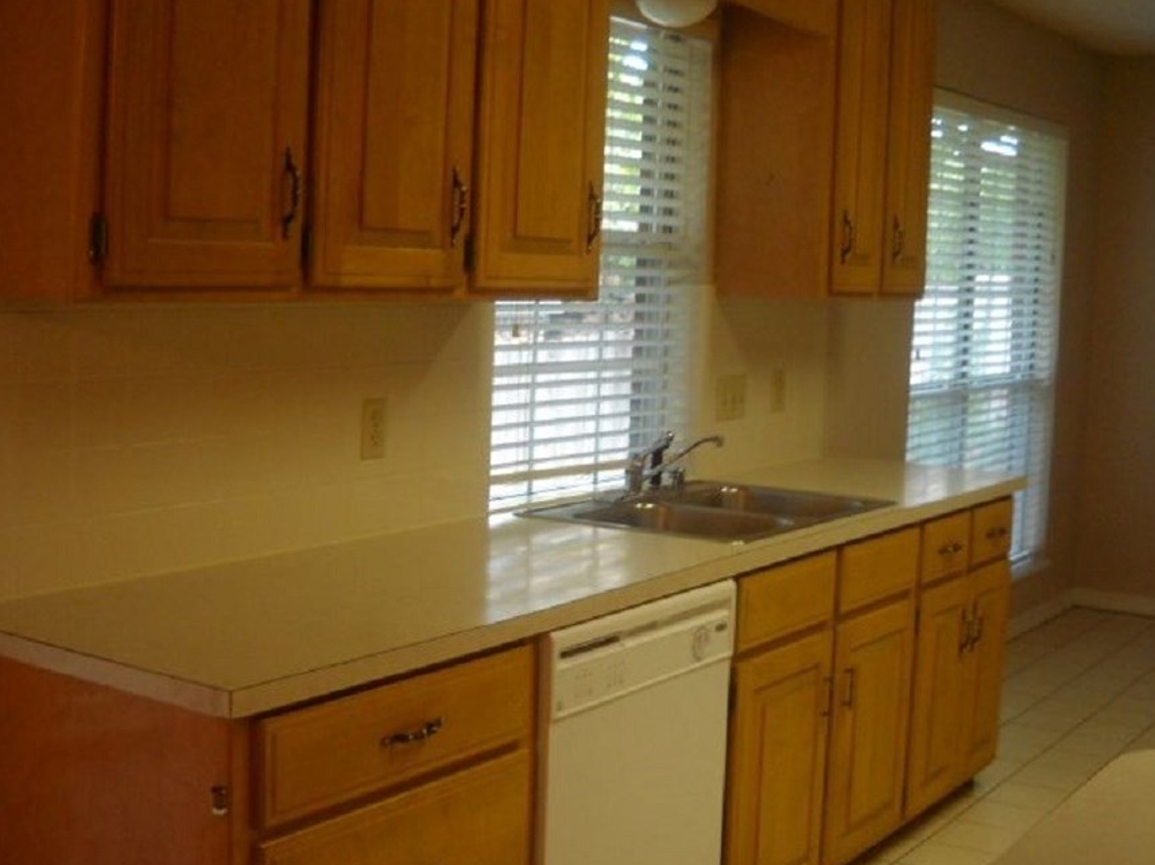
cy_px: 437
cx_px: 547
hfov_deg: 38.9
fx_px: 1634
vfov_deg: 29.7
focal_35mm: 49
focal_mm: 6.72
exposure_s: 1/60
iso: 282
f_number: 3.1
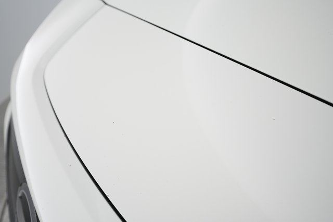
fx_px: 250
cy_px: 111
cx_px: 166
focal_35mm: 27
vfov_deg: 47.9
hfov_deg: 67.4
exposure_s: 1/100
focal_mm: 27
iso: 2500
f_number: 5.6
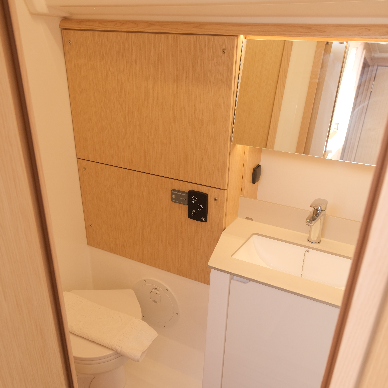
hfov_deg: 51.1
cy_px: 249
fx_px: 406
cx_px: 189
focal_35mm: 32
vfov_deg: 50.4
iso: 400
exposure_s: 1/60
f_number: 4
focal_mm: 16
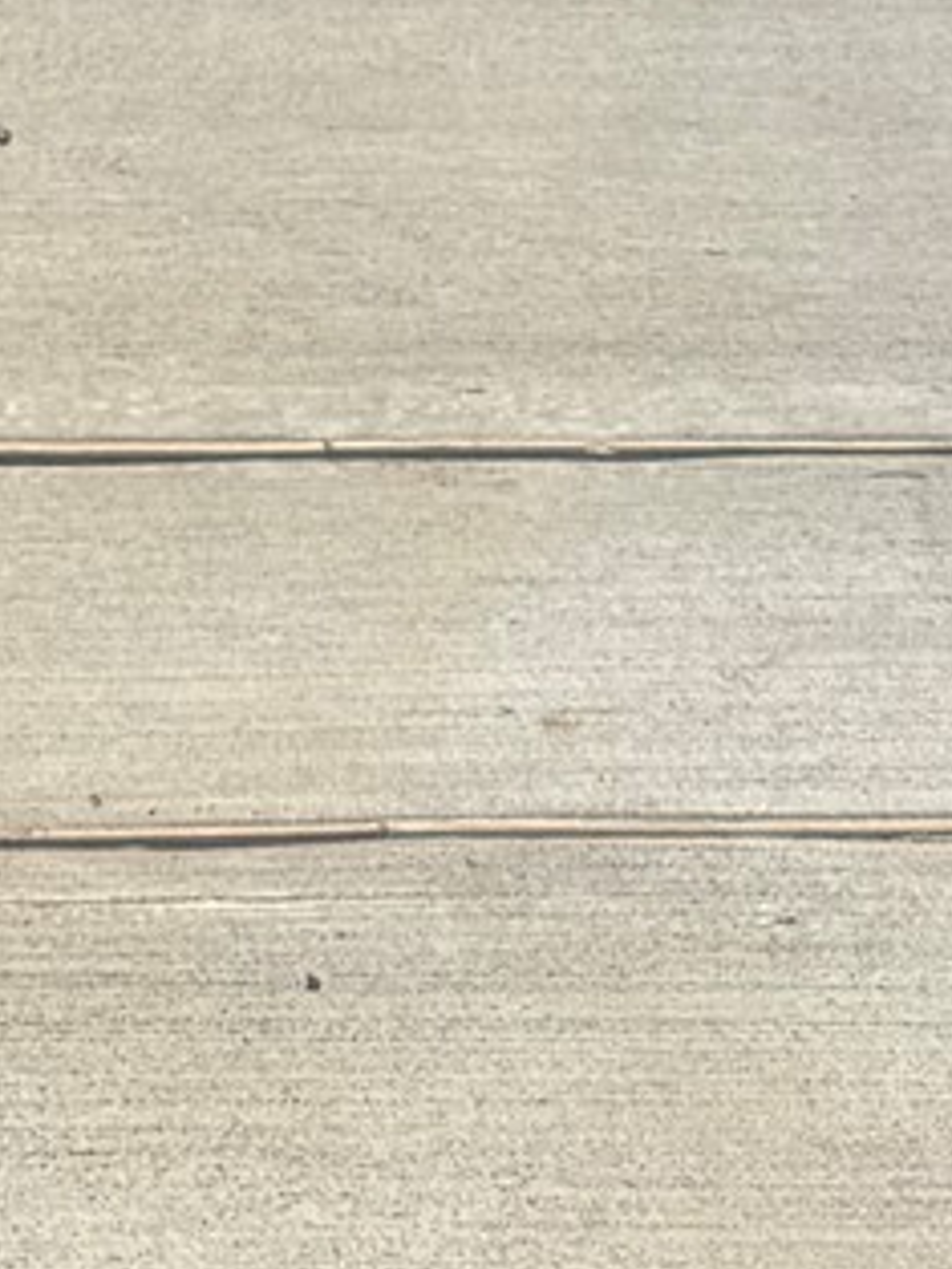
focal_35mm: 157
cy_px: -1731
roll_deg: -0.8
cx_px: -73
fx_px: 5753
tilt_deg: +3.6
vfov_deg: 10.8
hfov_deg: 9.4
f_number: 1.78
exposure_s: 1/7092
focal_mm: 6.76
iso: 80
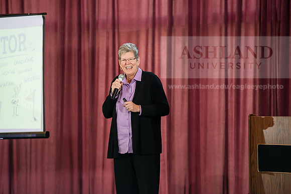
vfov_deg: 6.9
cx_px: 146
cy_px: 97
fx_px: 1617
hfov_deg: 10.3
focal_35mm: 200
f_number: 3.5
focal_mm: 200
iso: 1250
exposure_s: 1/200
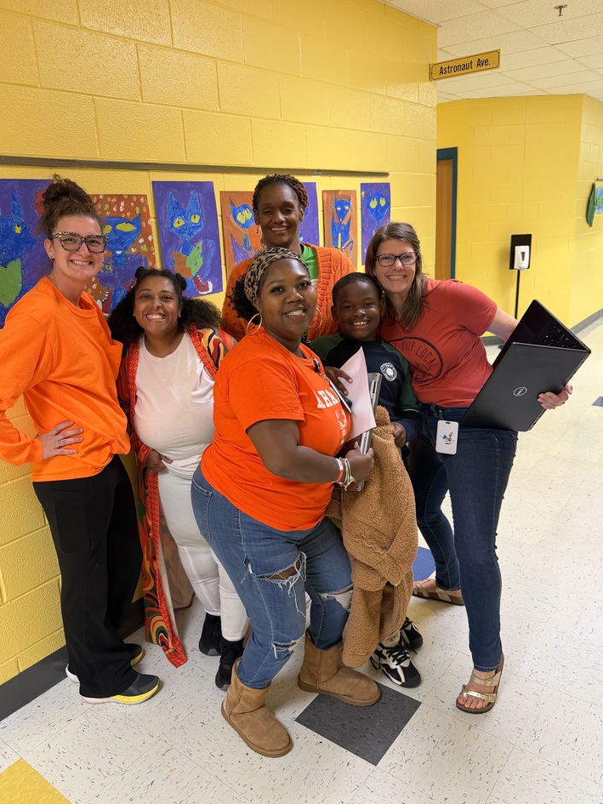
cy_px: 388
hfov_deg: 53.0
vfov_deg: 67.3
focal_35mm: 26
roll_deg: +3.7
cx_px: 280
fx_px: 604
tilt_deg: -14.2
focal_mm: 6.76
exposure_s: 1/60
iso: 250
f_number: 1.78
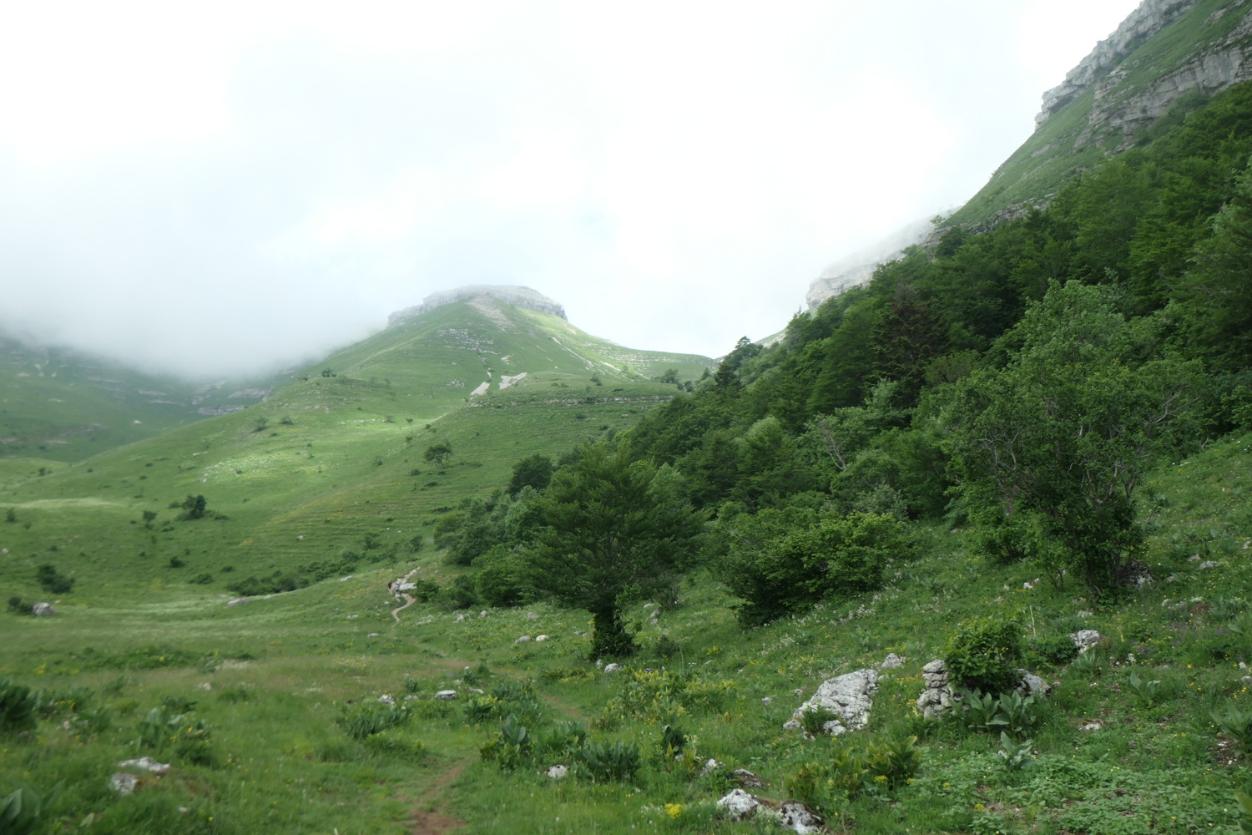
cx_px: 626
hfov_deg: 71.5
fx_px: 869
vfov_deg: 51.3
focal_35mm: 25
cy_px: 418
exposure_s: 1/1000
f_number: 3.3
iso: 200
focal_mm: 9.1
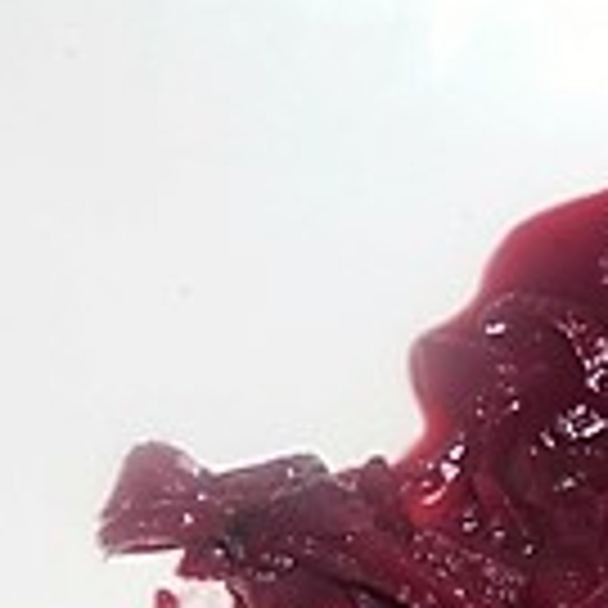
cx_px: 914
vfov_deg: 10.9
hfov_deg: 11.1
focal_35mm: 151
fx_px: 3001
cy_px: 1031
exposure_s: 1/30
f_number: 3.7
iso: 100
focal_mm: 6
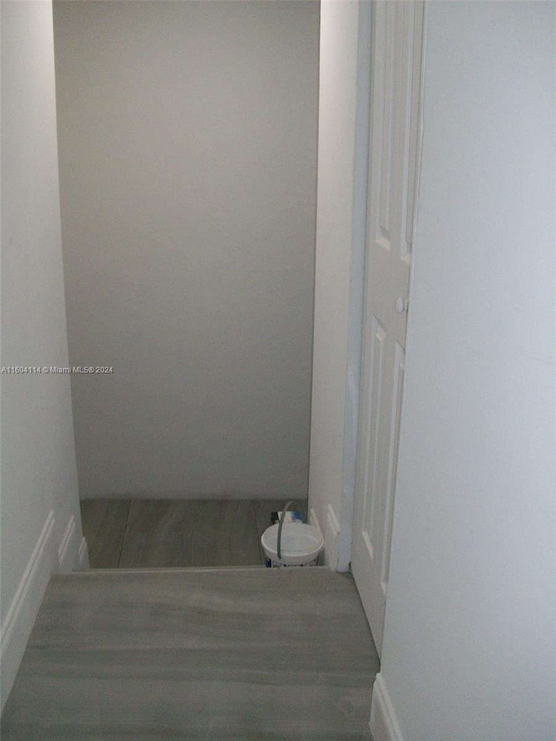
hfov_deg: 41.8
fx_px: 728
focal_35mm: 34
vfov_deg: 54.0
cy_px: 370
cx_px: 278
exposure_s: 1/60
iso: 160
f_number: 2.8
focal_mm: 5.7
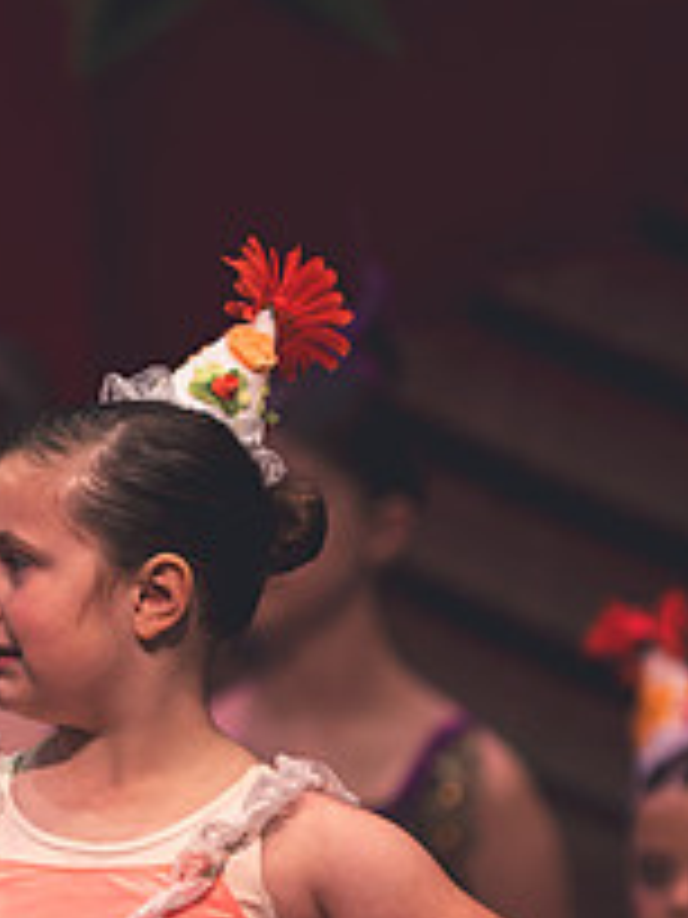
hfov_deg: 1.8
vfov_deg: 2.4
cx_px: -27
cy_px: 646
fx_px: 21783
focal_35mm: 822
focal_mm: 200
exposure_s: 1/250
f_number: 2.8
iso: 360
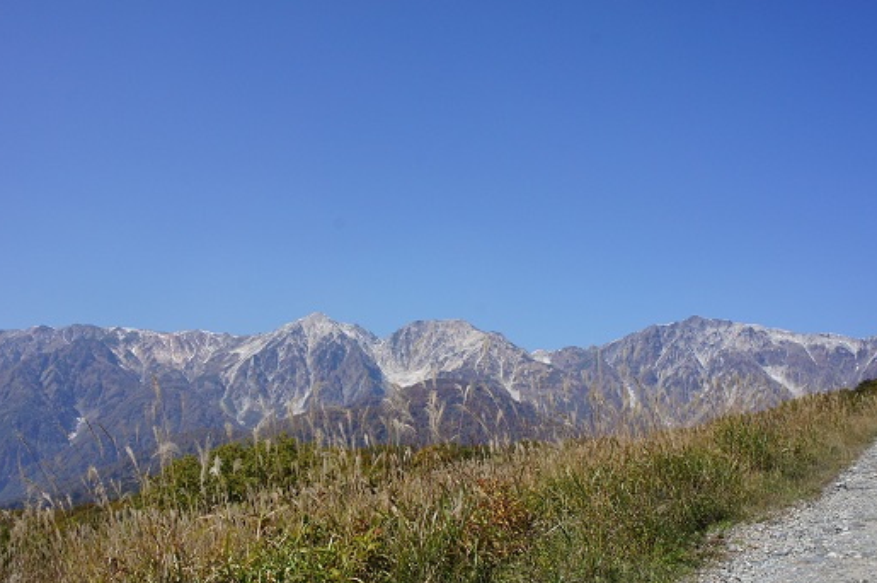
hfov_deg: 48.5
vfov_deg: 33.3
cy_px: 312
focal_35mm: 40
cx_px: 409
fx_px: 973
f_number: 11
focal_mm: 24
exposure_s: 1/250
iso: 200
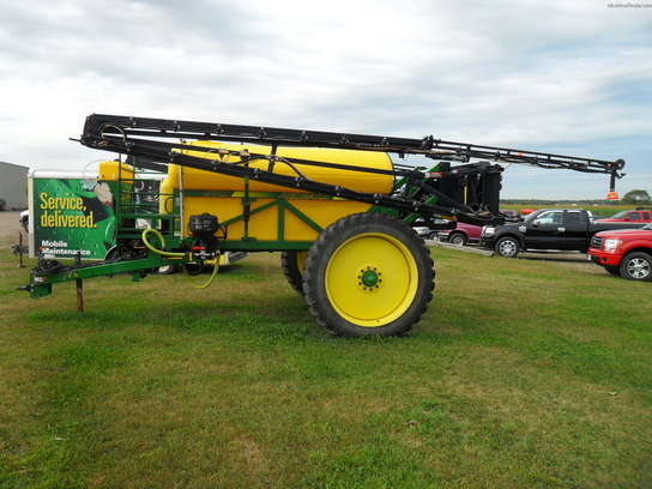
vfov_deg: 51.4
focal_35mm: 27
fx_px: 509
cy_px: 244
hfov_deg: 65.3
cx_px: 326
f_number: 3.5
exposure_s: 1/500
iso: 100
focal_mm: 4.9
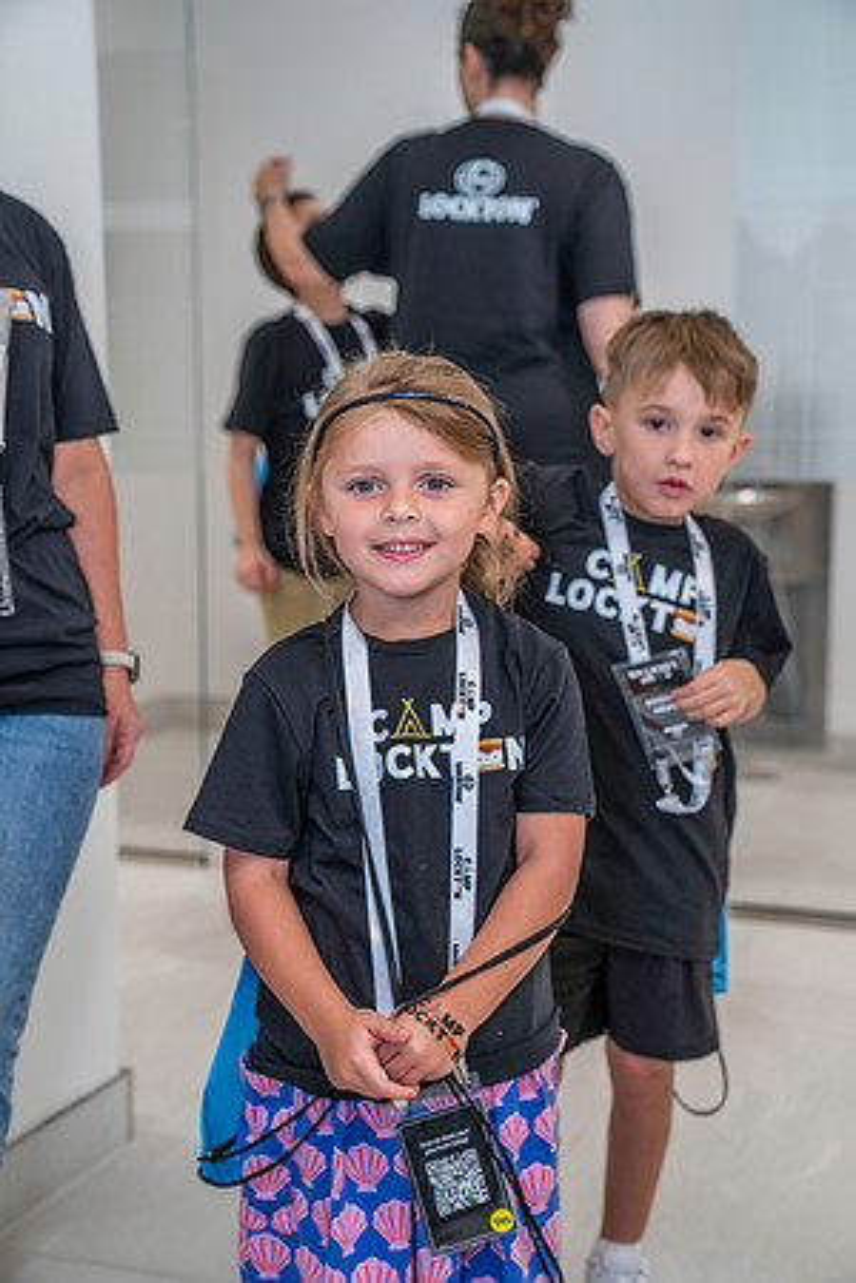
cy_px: 642
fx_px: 1926
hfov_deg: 25.1
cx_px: 428
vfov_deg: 36.9
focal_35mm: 54
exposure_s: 1/160
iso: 1000
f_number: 4
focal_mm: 54
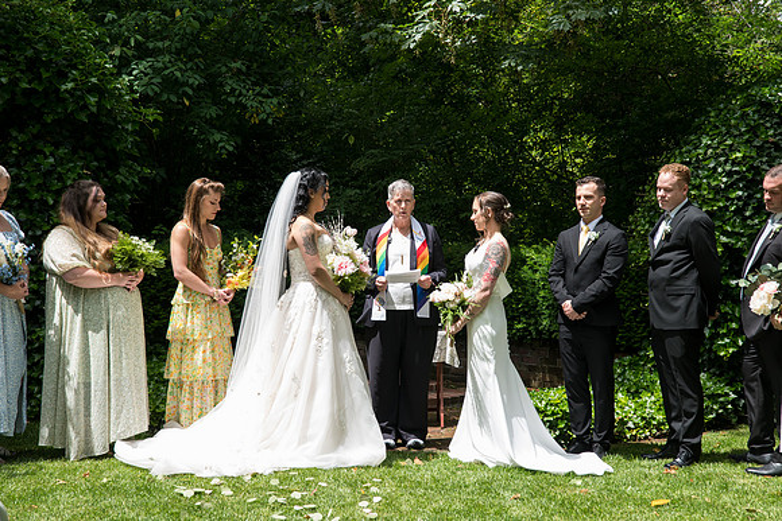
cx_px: 391
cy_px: 260
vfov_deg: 20.9
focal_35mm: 65
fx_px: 1412
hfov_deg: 31.0
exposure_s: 1/400
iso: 500
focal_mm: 65
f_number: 7.1
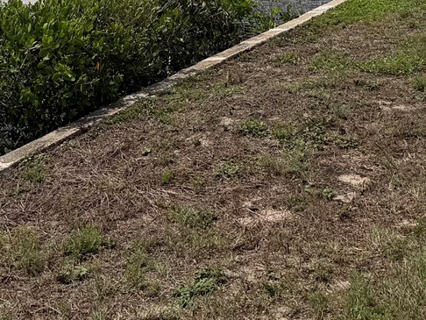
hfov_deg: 24.6
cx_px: 160
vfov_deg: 16.9
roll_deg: -1.3
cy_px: -167
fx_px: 973
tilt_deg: -2.2
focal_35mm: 79
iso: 80
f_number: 1.78
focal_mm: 6.76
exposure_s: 1/9091
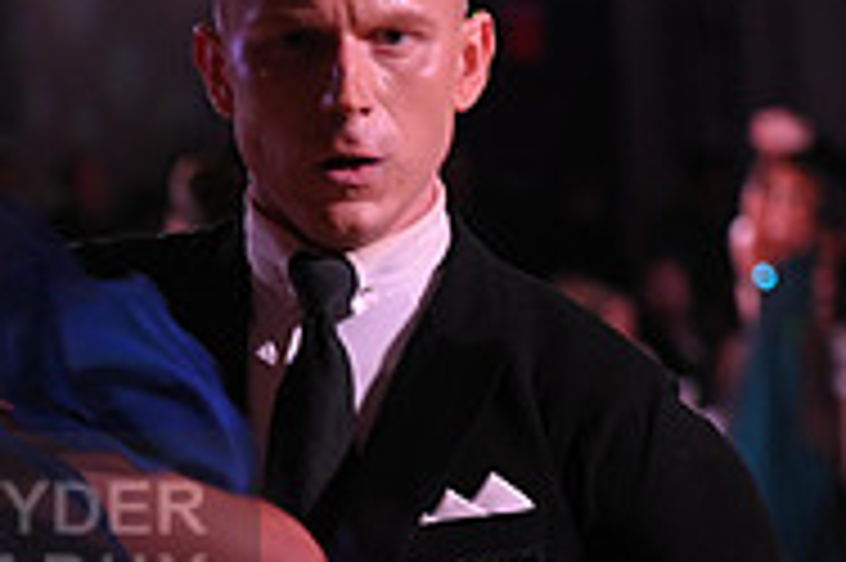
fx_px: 6879
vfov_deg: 4.7
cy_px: 551
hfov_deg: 7.0
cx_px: -230
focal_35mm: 293
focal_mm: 95
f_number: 4.5
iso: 1600
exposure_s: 1/250
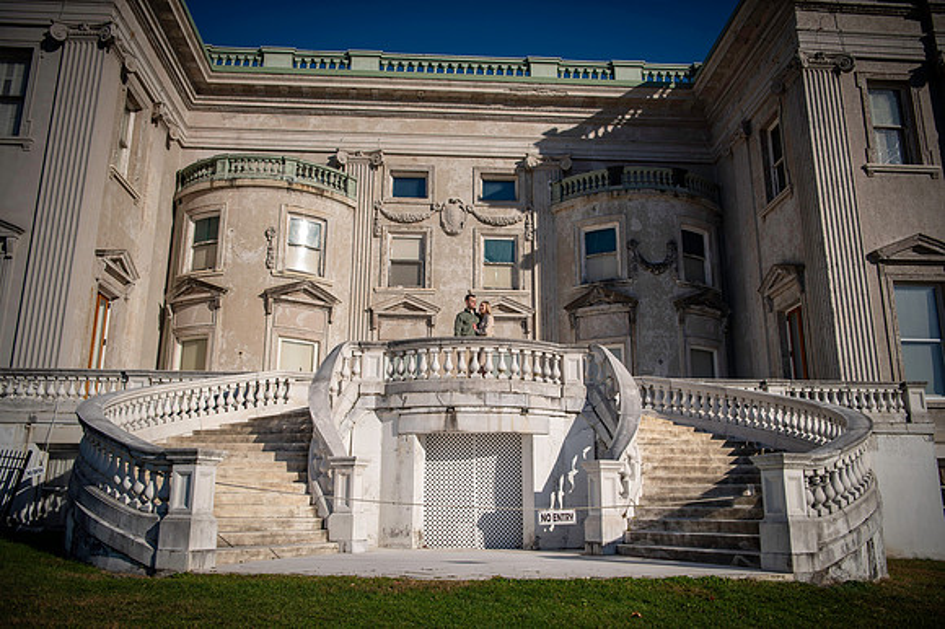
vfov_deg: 43.6
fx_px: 787
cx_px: 472
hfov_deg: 62.0
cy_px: 314
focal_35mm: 30
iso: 160
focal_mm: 30
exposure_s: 1/6400
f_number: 2.8
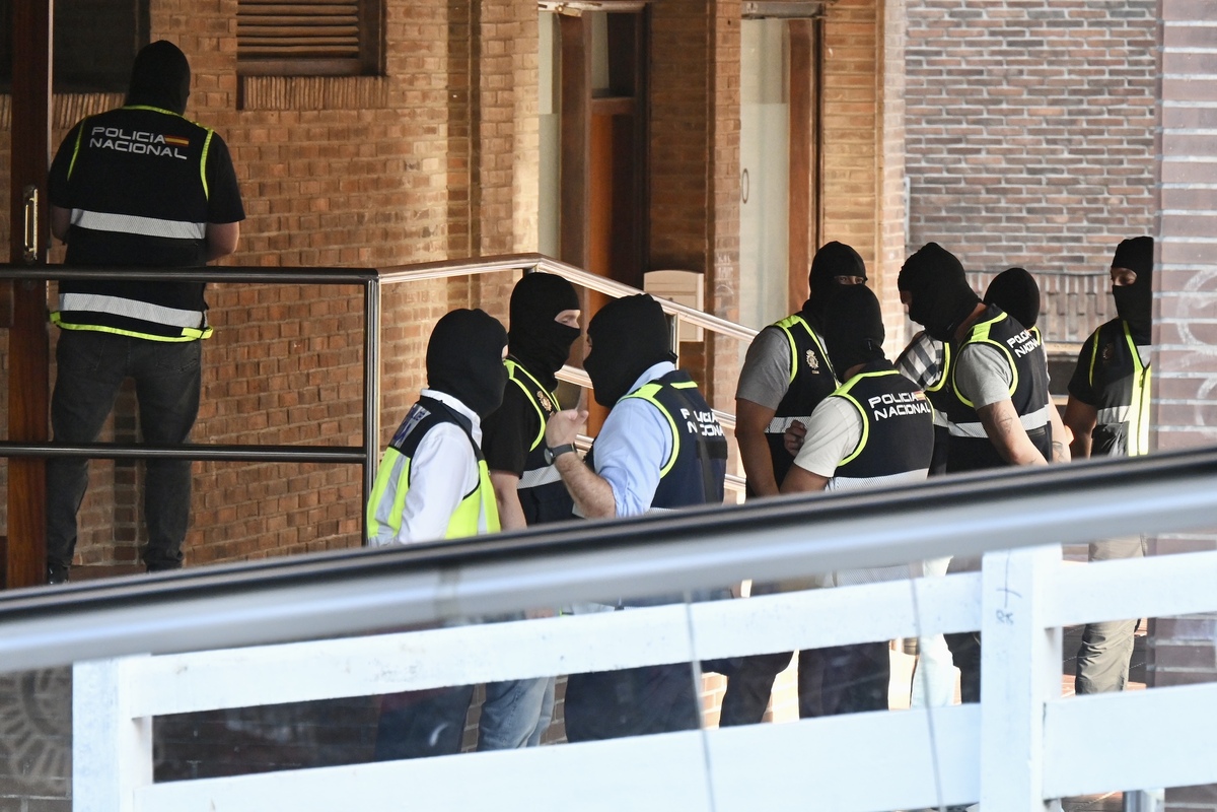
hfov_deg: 12.5
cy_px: 406
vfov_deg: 8.3
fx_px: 5577
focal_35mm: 165
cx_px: 608
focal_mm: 165
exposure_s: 1/400
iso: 2500
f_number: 7.1
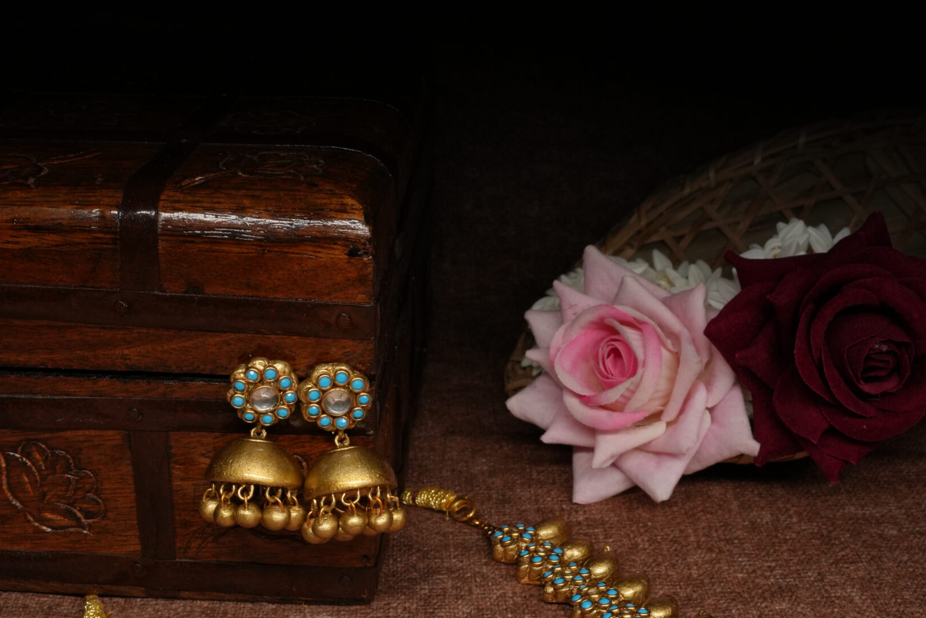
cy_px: 398
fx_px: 1415
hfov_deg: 36.2
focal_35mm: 55
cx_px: 455
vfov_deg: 24.5
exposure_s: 1/100
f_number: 16
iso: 1600
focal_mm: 35
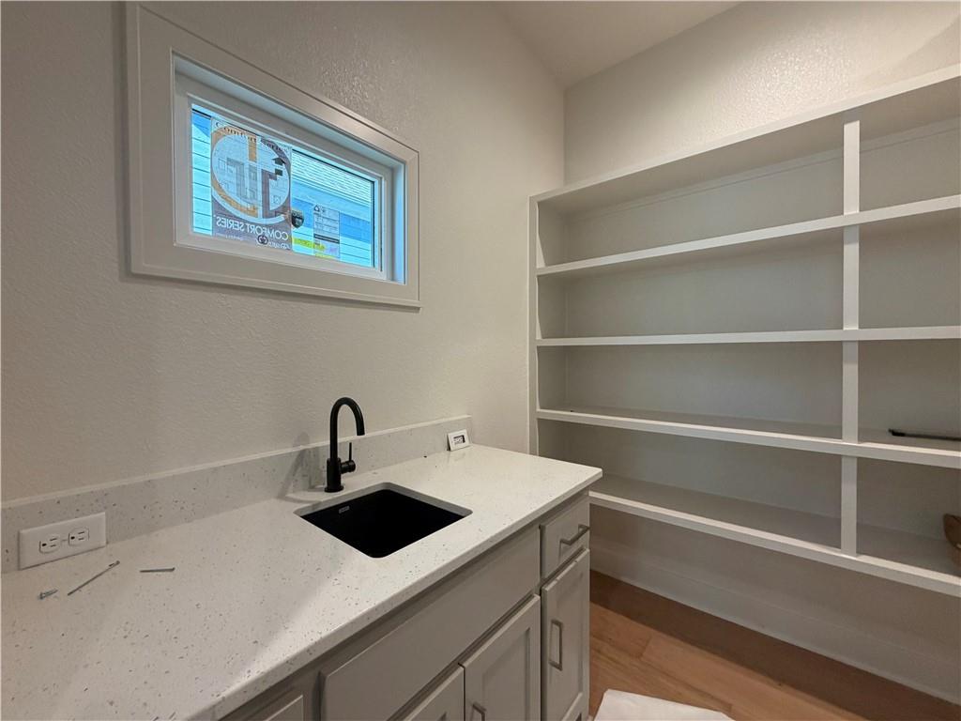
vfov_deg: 85.7
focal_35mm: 14
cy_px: 360
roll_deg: +0.7
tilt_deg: +0.6
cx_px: 480
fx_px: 389
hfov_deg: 102.1
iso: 250
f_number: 2.2
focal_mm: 2.22
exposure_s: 1/120
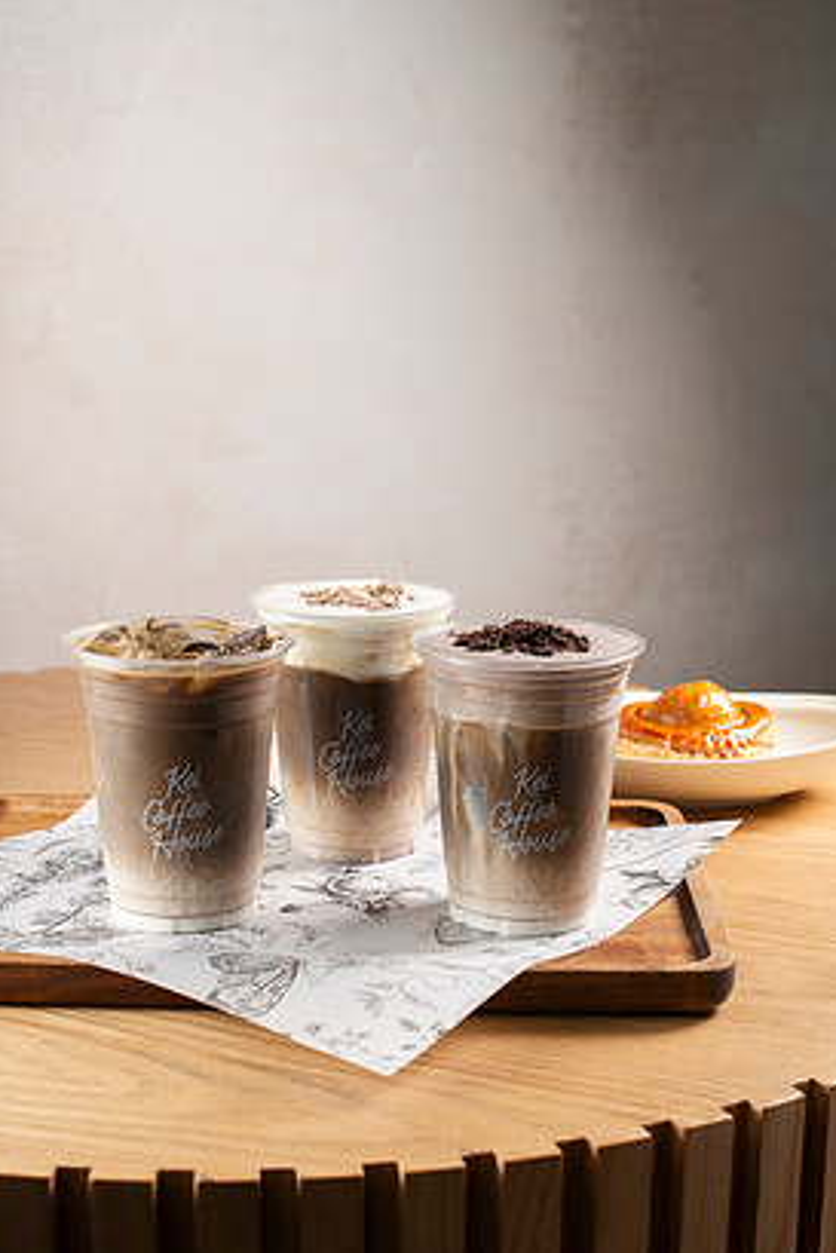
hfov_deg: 24.6
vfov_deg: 36.2
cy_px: 686
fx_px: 1914
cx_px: 432
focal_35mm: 55
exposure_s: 1/200
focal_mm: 50
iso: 200
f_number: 6.3
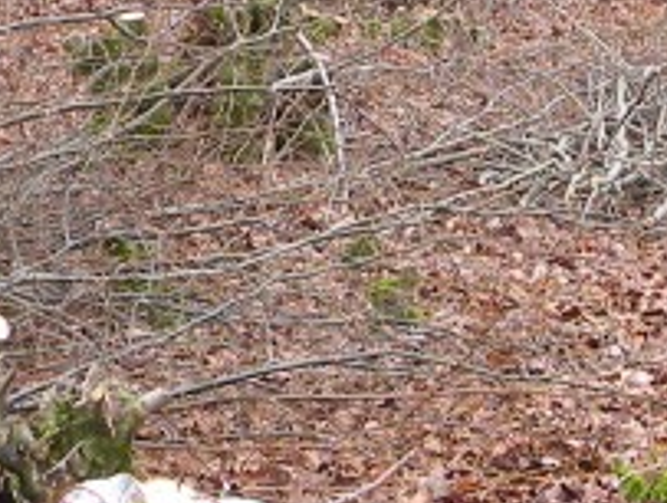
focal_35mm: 177
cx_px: 657
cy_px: 197
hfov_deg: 11.1
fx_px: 3417
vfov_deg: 8.4
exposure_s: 1/59.7
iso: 132
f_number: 3.7
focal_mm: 6.4
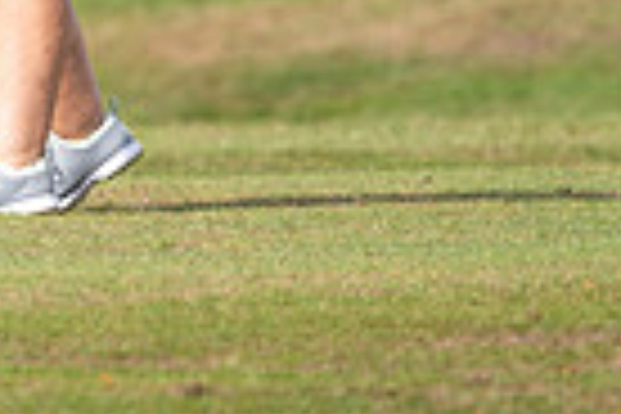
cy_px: -443
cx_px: -634
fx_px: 32531
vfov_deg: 0.7
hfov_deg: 1.1
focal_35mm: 1886
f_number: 4.5
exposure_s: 1/500
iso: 100
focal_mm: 300
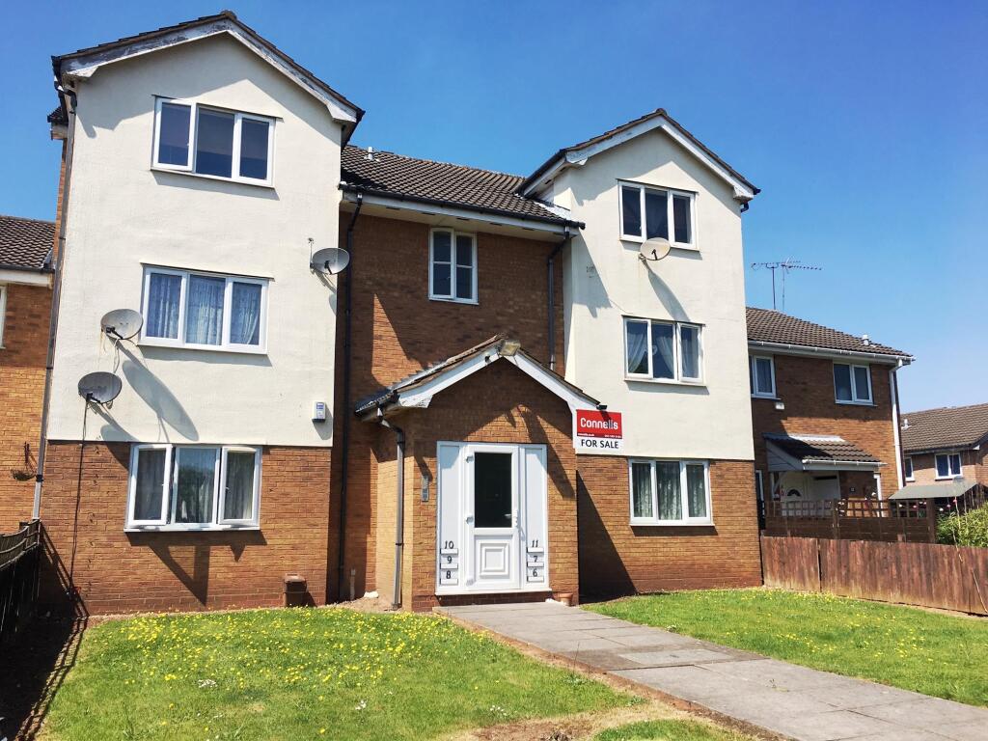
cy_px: 370
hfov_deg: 61.7
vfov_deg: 48.2
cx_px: 494
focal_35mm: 29
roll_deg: +0.5
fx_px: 828
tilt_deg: +10.5
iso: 25
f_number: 2.2
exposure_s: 1/1672
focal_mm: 4.15
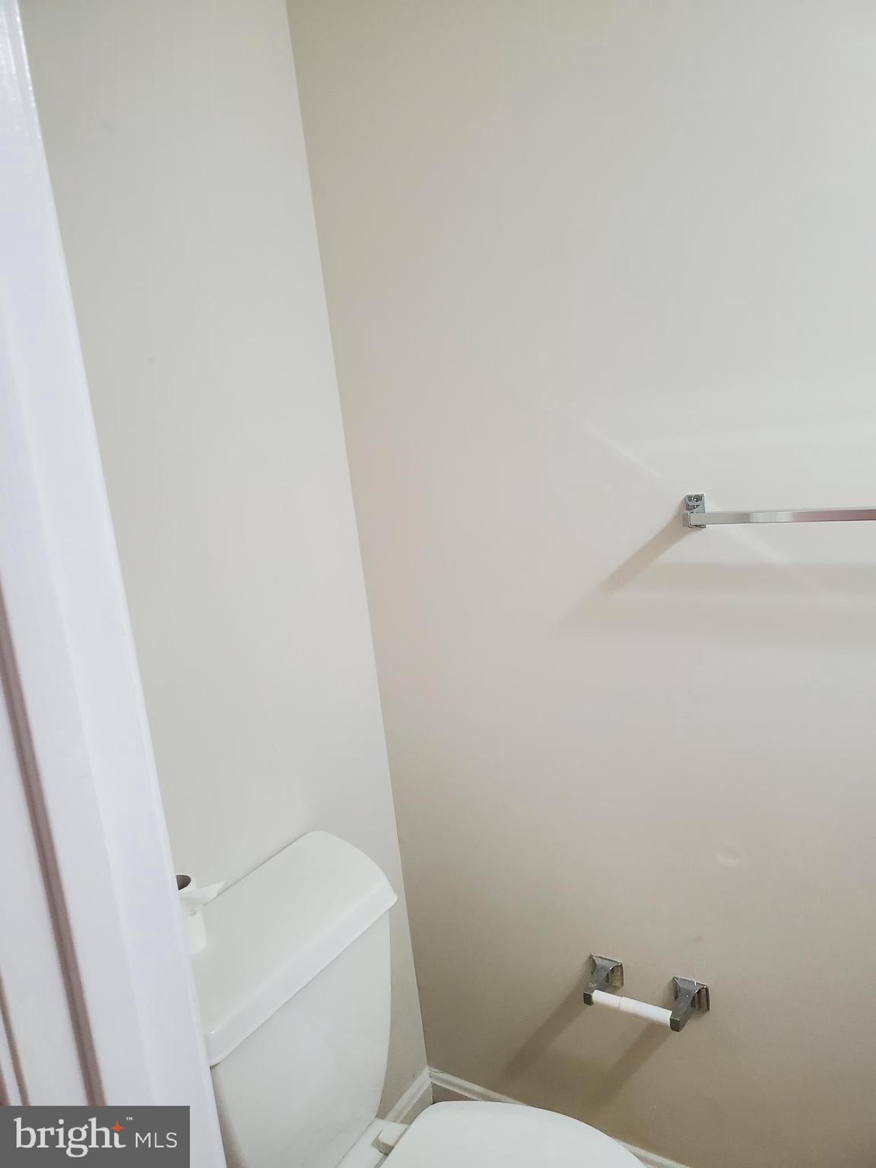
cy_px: 584
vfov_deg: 67.3
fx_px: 877
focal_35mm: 26
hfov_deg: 53.1
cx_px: 438
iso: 250
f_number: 2.4
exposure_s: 1/50
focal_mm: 4.3
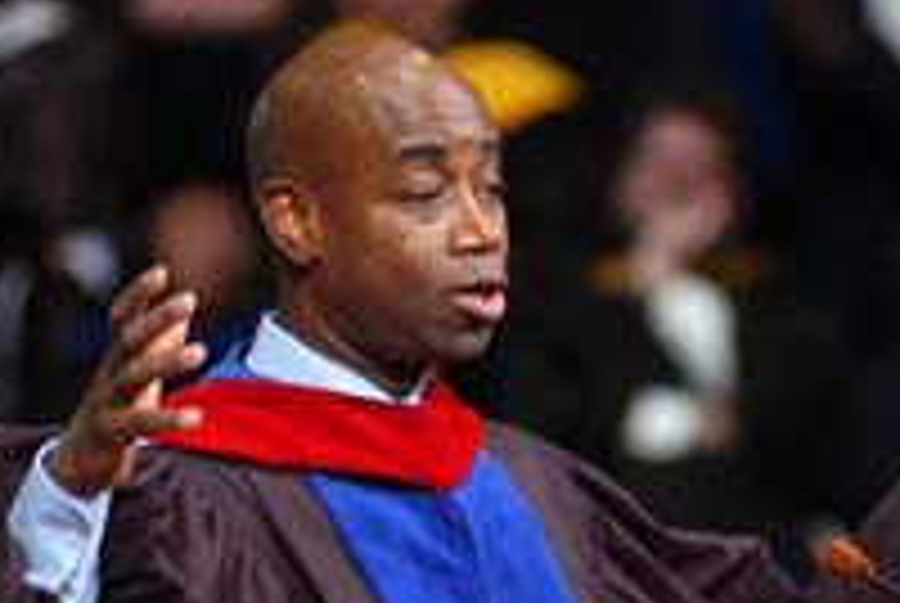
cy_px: 475
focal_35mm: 673
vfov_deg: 2.1
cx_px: 693
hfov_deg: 3.1
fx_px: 16850
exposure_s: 1/60
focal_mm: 200
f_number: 3.2
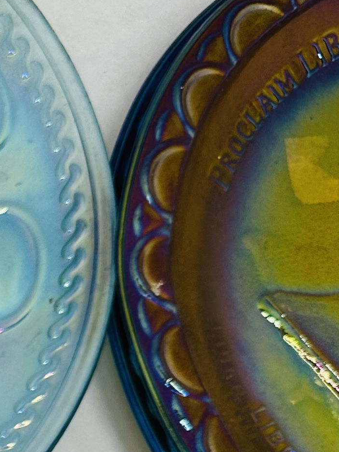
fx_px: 1357
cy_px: 731
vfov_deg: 16.7
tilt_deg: -81.6
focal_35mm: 104
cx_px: -386
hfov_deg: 12.2
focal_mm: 6.86
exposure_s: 1/685
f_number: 1.78
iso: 80
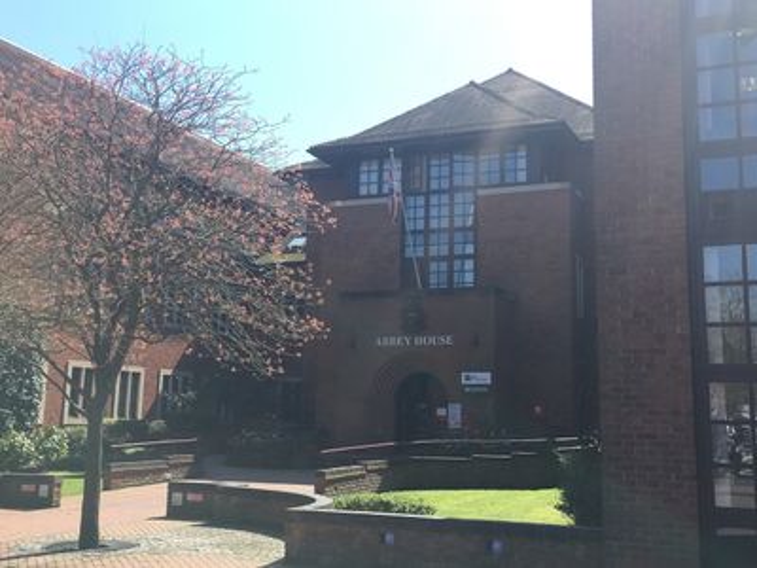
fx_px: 634
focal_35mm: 29
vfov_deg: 48.2
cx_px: 378
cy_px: 284
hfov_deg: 61.7
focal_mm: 4.15
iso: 25
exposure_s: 1/625
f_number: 2.2
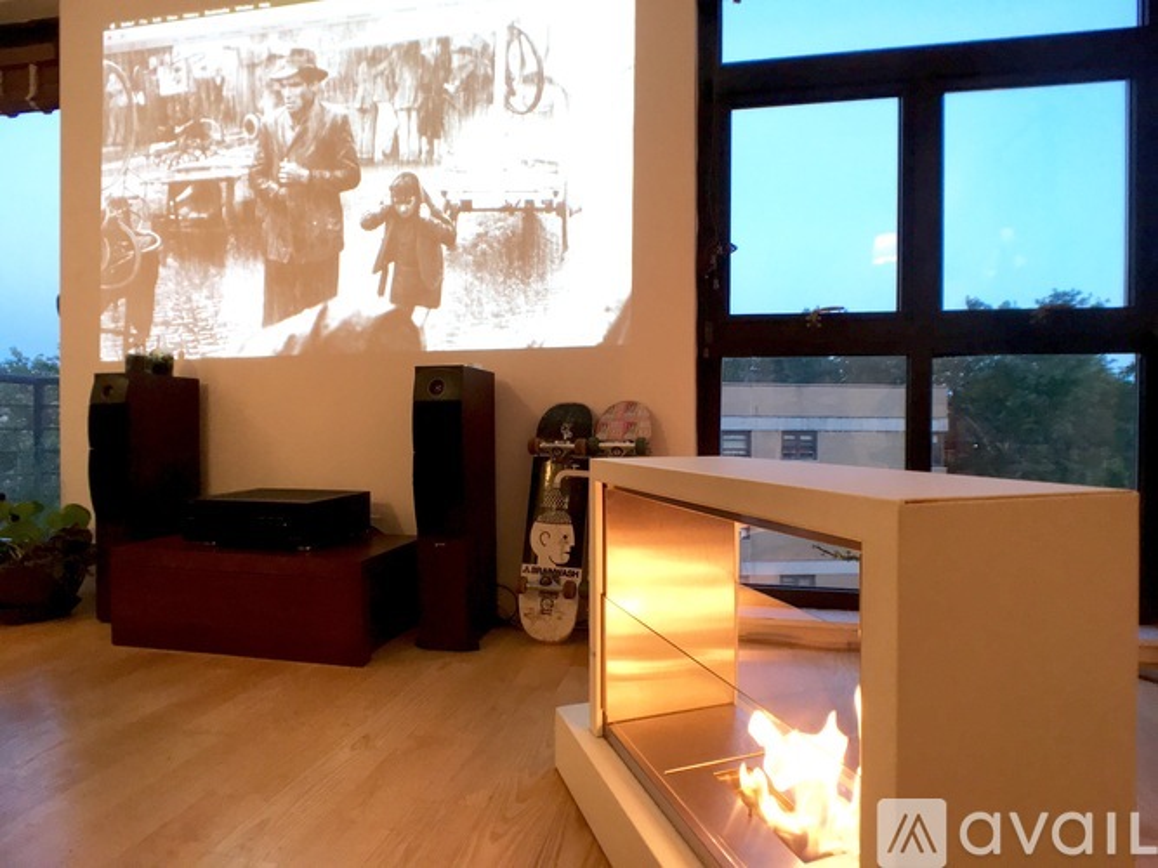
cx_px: 579
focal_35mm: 29
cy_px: 434
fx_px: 970
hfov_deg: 61.7
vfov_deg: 48.2
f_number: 2.2
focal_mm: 4.15
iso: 125
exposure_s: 1/30
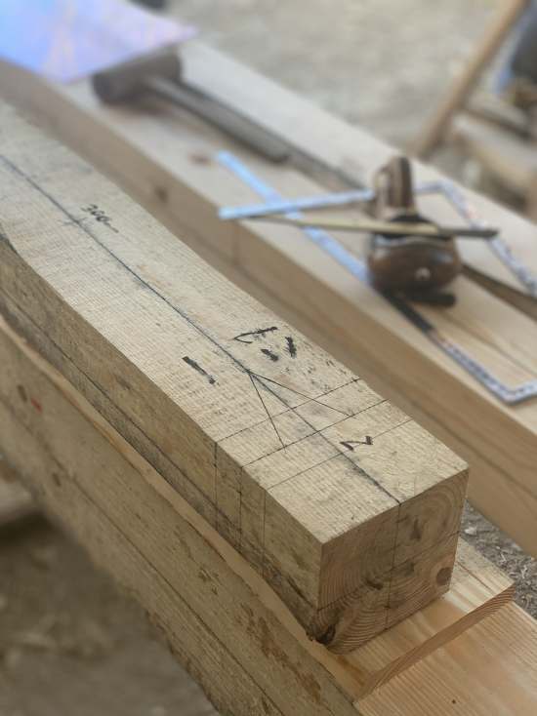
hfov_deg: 28.0
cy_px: 358
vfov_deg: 36.8
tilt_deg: -37.0
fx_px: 1076
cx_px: 268
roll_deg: -3.2
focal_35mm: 52
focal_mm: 6
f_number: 2.4
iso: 50
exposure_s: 1/122
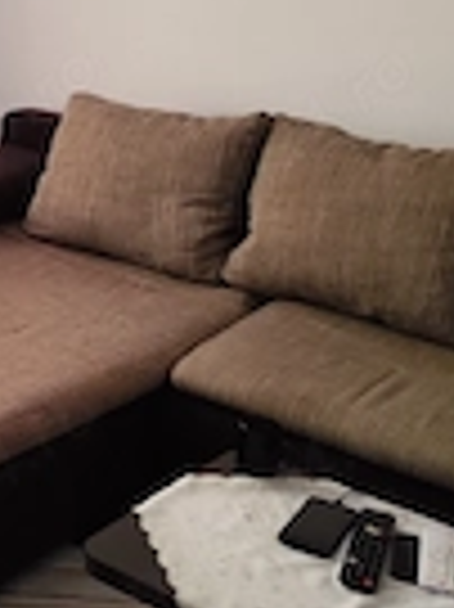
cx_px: -207
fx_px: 1191
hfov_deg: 19.2
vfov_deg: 28.5
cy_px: 234
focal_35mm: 68
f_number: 1.65
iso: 320
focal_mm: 6.19
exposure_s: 1/50
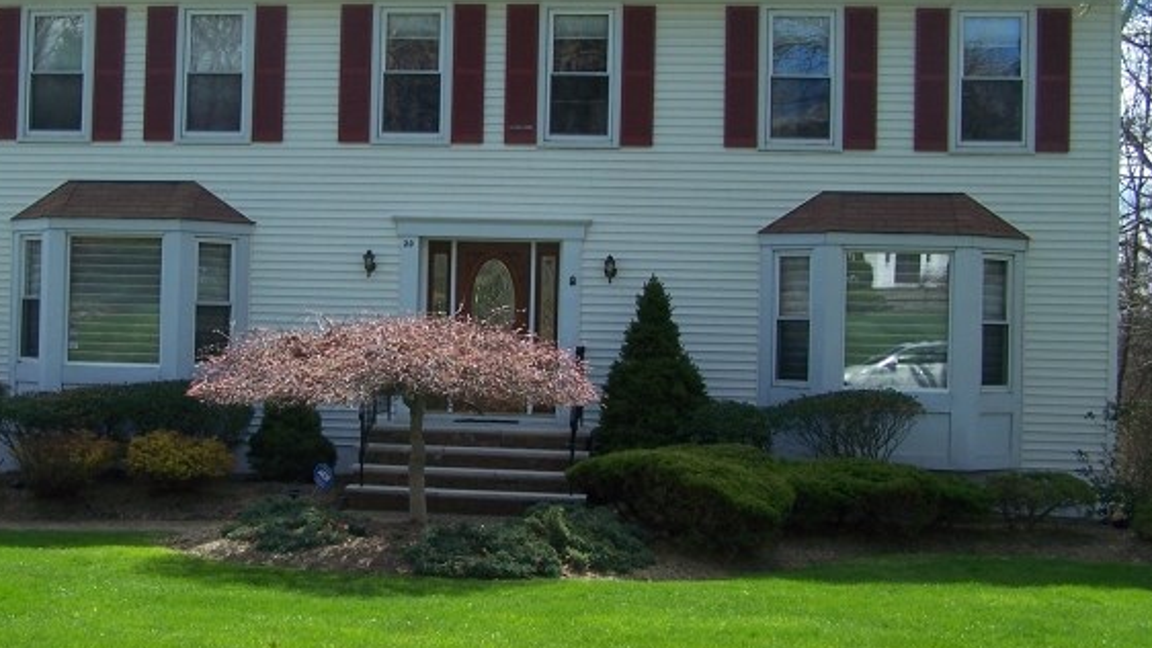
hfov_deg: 35.1
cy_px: 276
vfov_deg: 20.4
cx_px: 379
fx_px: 1802
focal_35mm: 59
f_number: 2.8
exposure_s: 1/800
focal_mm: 6.3
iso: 80
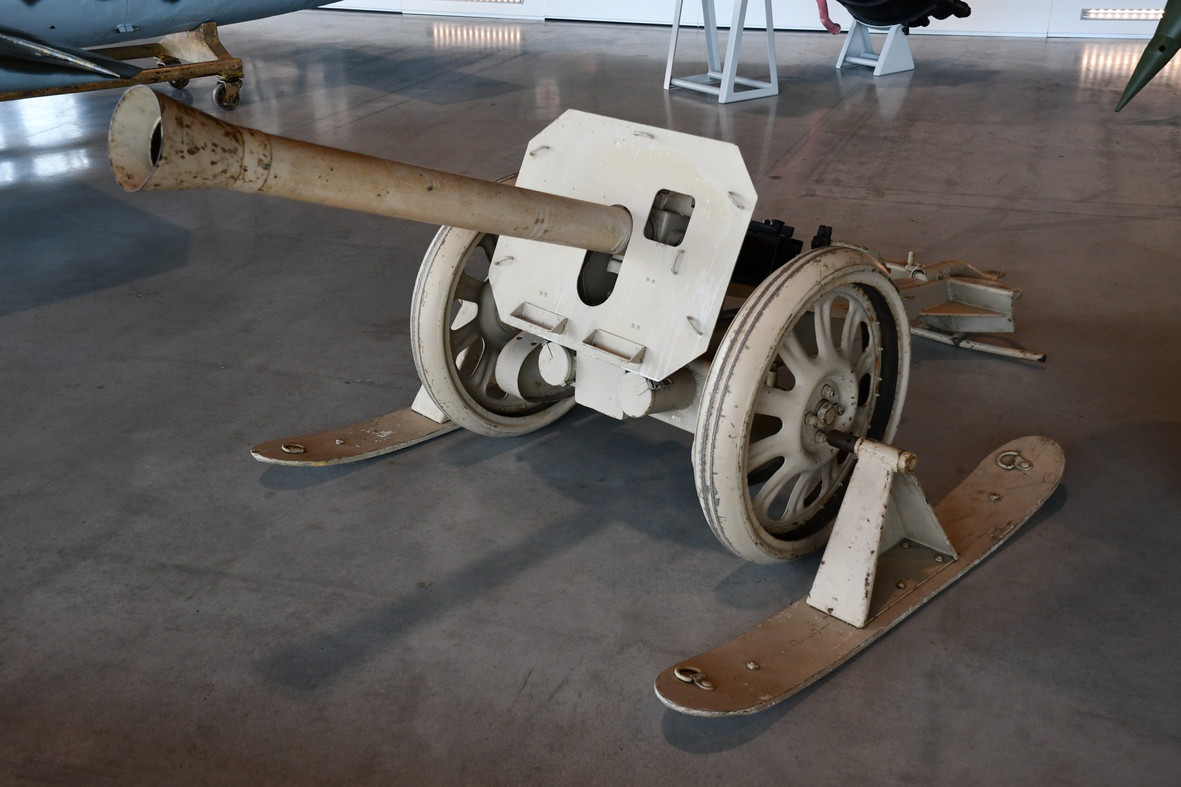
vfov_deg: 33.4
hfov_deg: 48.5
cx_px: 590
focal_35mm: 40
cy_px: 394
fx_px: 1312
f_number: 4.5
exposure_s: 1/80
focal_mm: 27
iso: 640
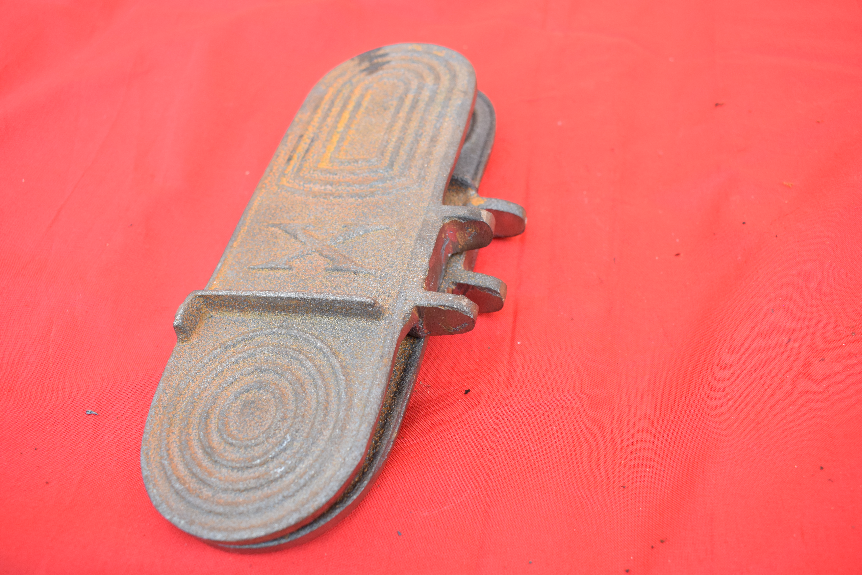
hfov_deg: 61.9
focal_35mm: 30
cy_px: 288
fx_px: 718
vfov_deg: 43.6
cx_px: 431
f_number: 5.6
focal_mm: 20
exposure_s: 1/1000
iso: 1000
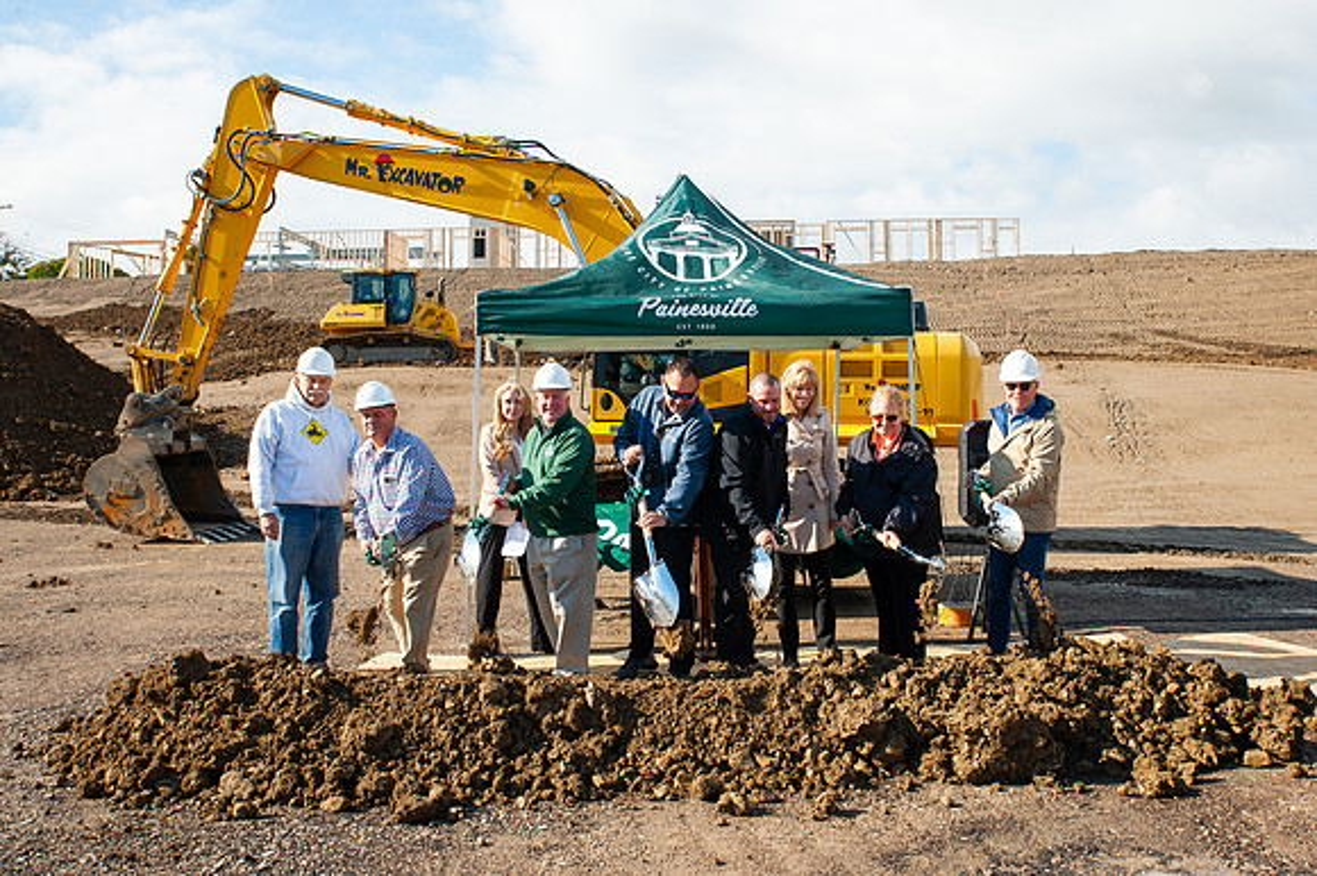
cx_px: 725
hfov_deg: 53.0
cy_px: 389
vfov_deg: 36.8
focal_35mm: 36
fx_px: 1317
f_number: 16
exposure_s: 1/200
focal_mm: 32
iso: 400
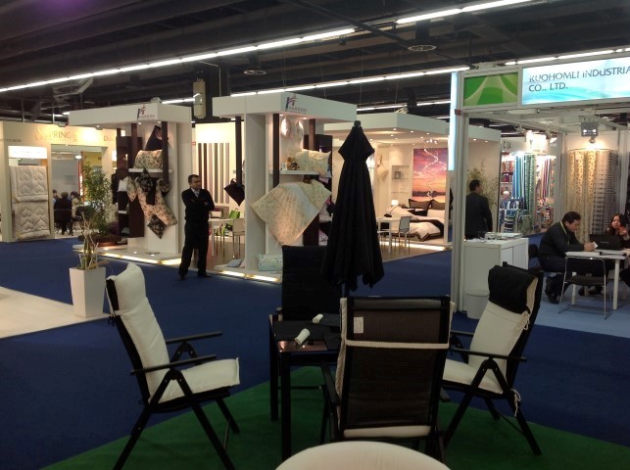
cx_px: 315
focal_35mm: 35
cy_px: 235
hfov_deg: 52.7
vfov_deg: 40.6
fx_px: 636
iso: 80
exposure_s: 1/30
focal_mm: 4.28
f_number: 2.4
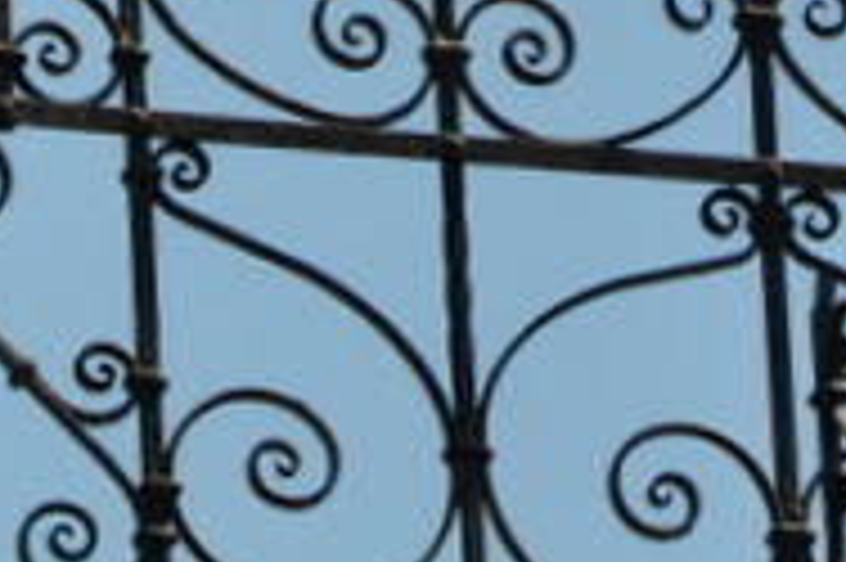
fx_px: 20218
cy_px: -94
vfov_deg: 1.6
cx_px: -94
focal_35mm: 861
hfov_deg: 2.4
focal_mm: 135
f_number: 6.3
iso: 200
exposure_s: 1/640
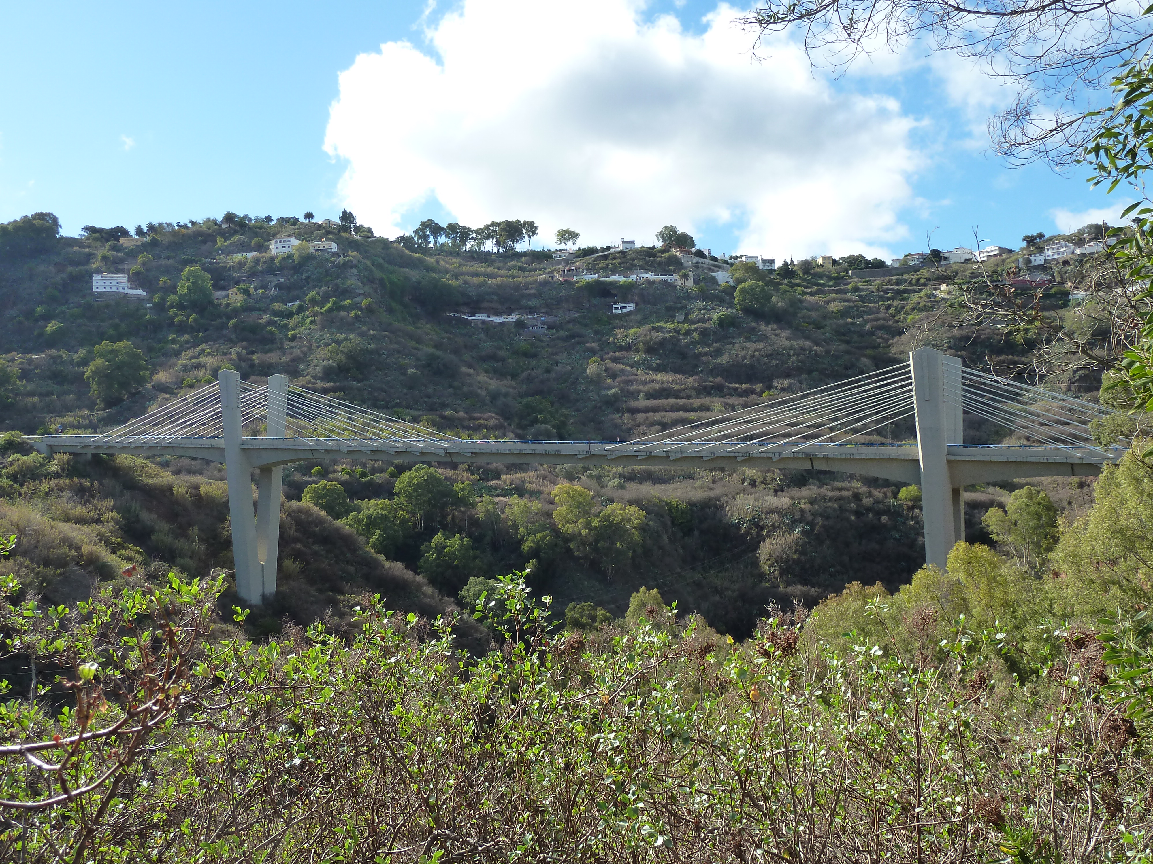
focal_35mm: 32
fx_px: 1066
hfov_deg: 56.8
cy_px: 432
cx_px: 576
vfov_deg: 44.2
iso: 125
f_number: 4
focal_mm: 5.3
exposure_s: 1/400
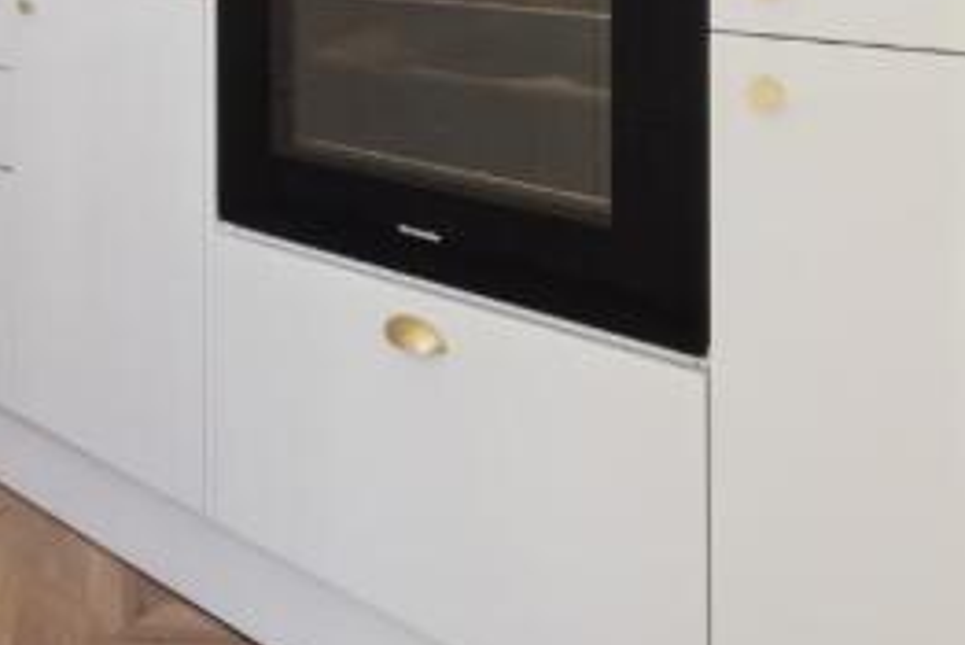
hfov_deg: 41.5
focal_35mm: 41
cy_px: -123
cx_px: 20
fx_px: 1106
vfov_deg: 28.4
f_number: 8
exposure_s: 1/200
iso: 800
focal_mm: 11
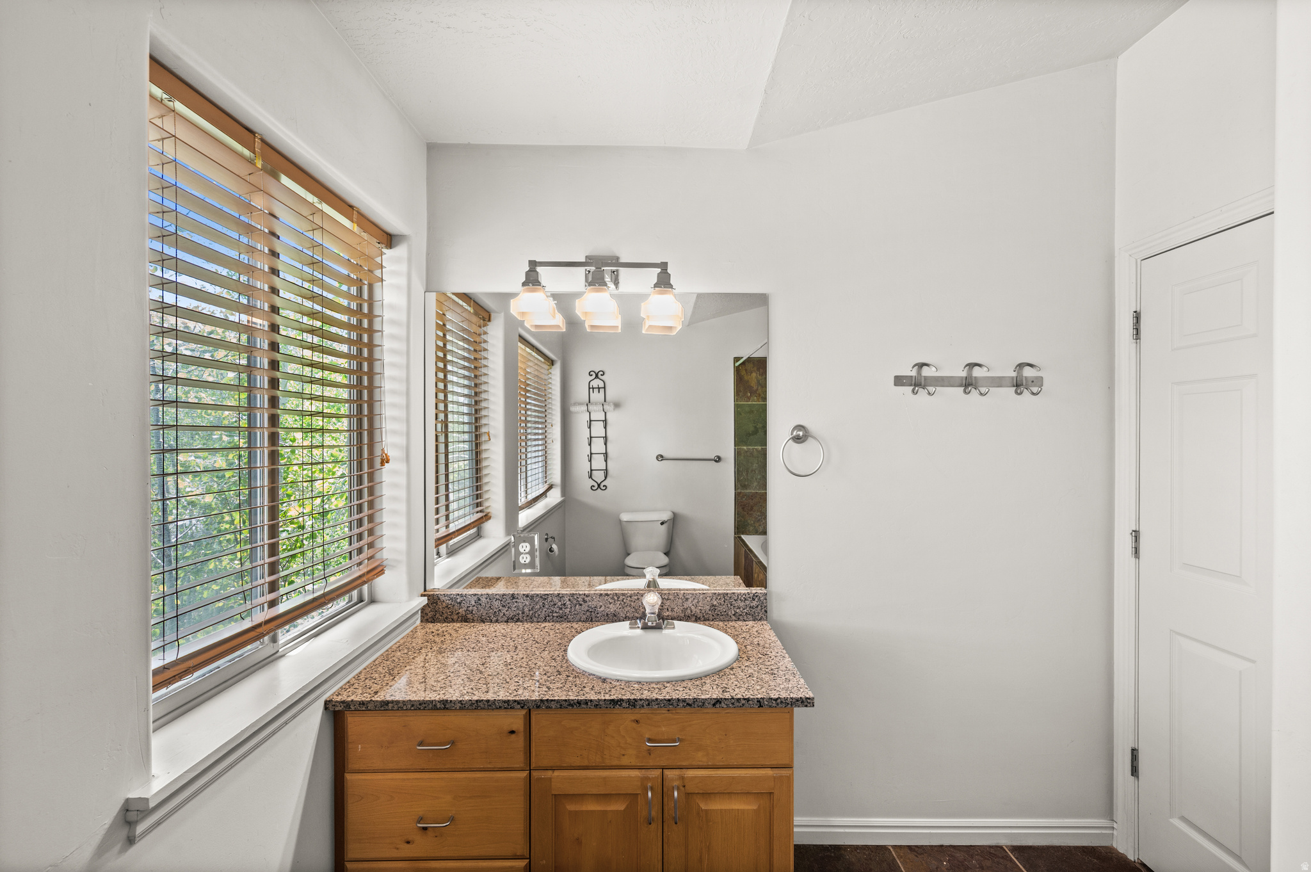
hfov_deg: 104.3
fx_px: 509
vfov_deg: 81.1
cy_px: 436
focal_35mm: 14
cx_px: 656
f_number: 7.1
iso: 500
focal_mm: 14
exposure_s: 1/13
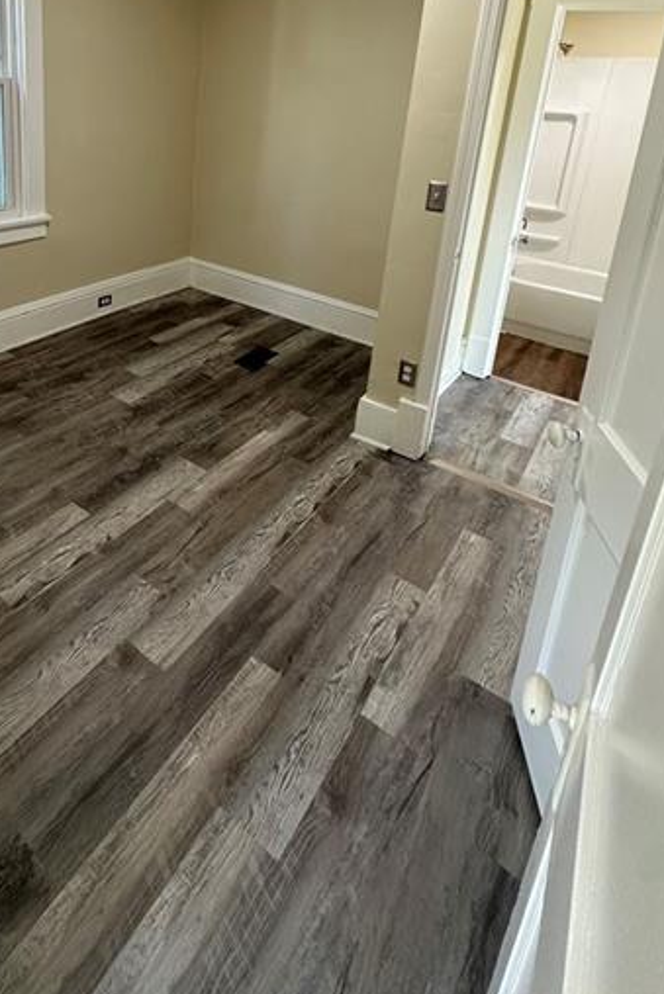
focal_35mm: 22
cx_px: 206
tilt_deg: -17.5
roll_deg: -3.5
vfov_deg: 73.4
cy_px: 256
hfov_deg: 55.7
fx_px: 608
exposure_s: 1/60
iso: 160
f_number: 2.2
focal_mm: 2.22
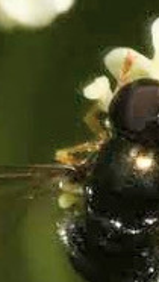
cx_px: 91
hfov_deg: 2.1
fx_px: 4237
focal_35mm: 567
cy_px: 252
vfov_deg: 3.8
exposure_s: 1/60
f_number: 32
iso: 250
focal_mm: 105
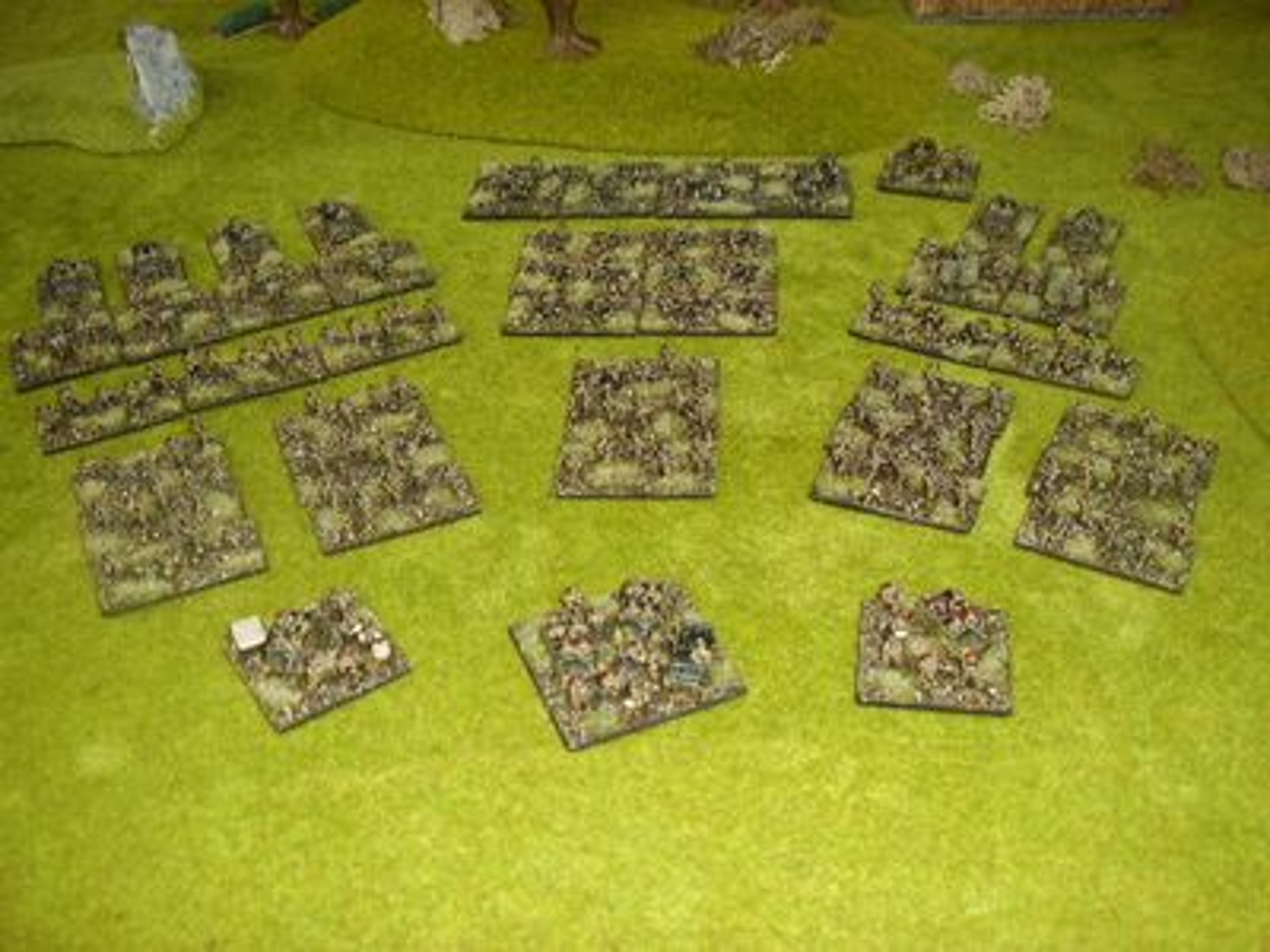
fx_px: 1101
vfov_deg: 46.8
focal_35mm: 30
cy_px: 476
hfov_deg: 60.0
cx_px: 635
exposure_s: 1/30
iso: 141
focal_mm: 5.8
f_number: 2.9
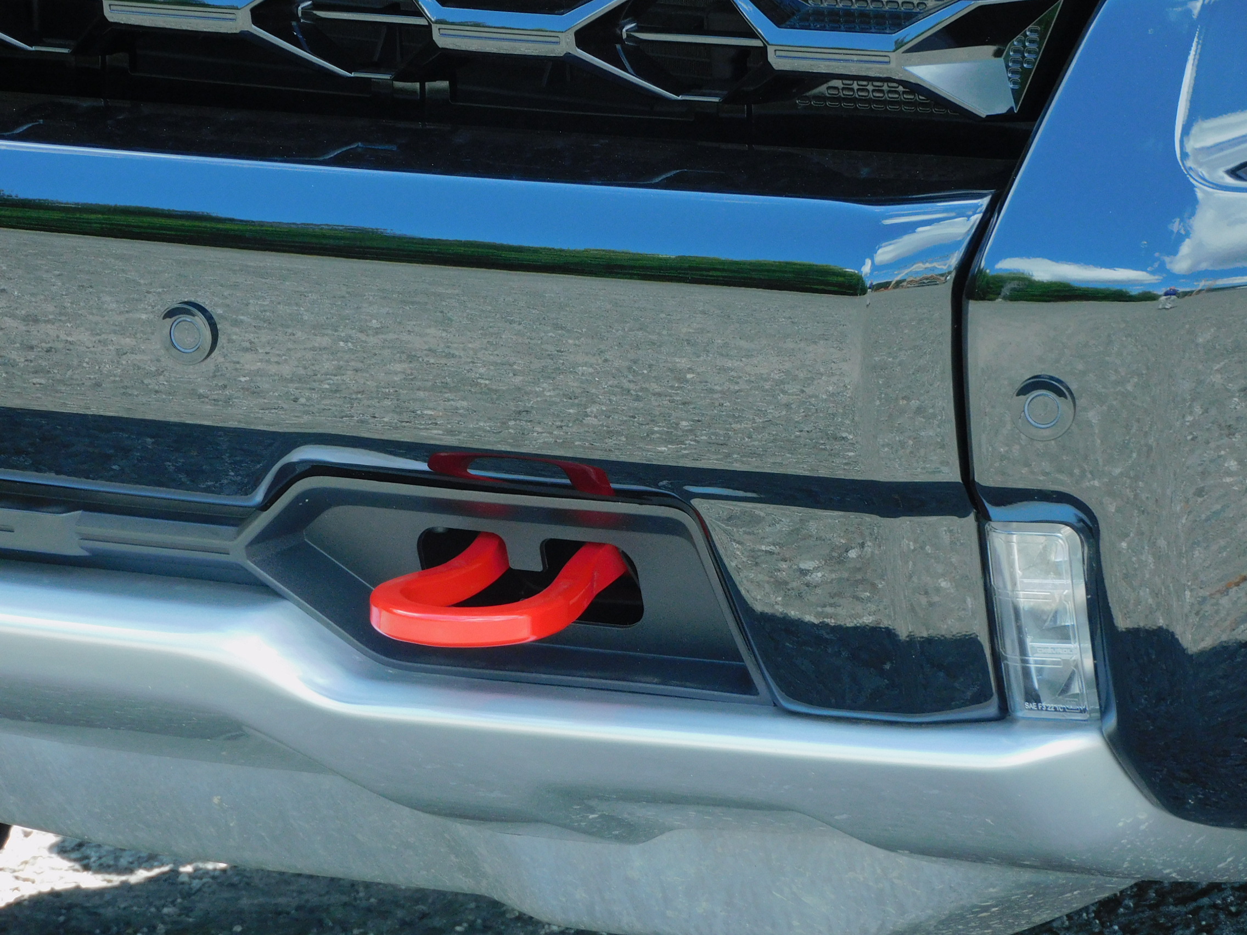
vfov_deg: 5.9
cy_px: 468
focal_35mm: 250
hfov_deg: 7.9
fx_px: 9006
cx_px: 624
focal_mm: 44.8
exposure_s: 1/125
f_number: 5.5
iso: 220
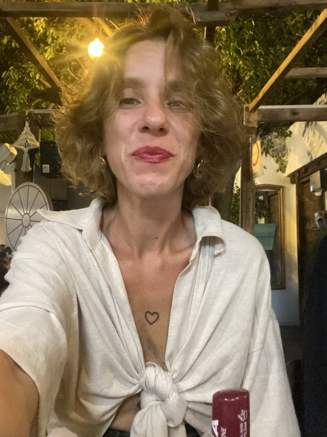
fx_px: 378
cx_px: 164
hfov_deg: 46.8
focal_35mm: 30
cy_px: 218
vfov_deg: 60.0
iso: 1250
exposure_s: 1/17
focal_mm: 2.71
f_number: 2.2
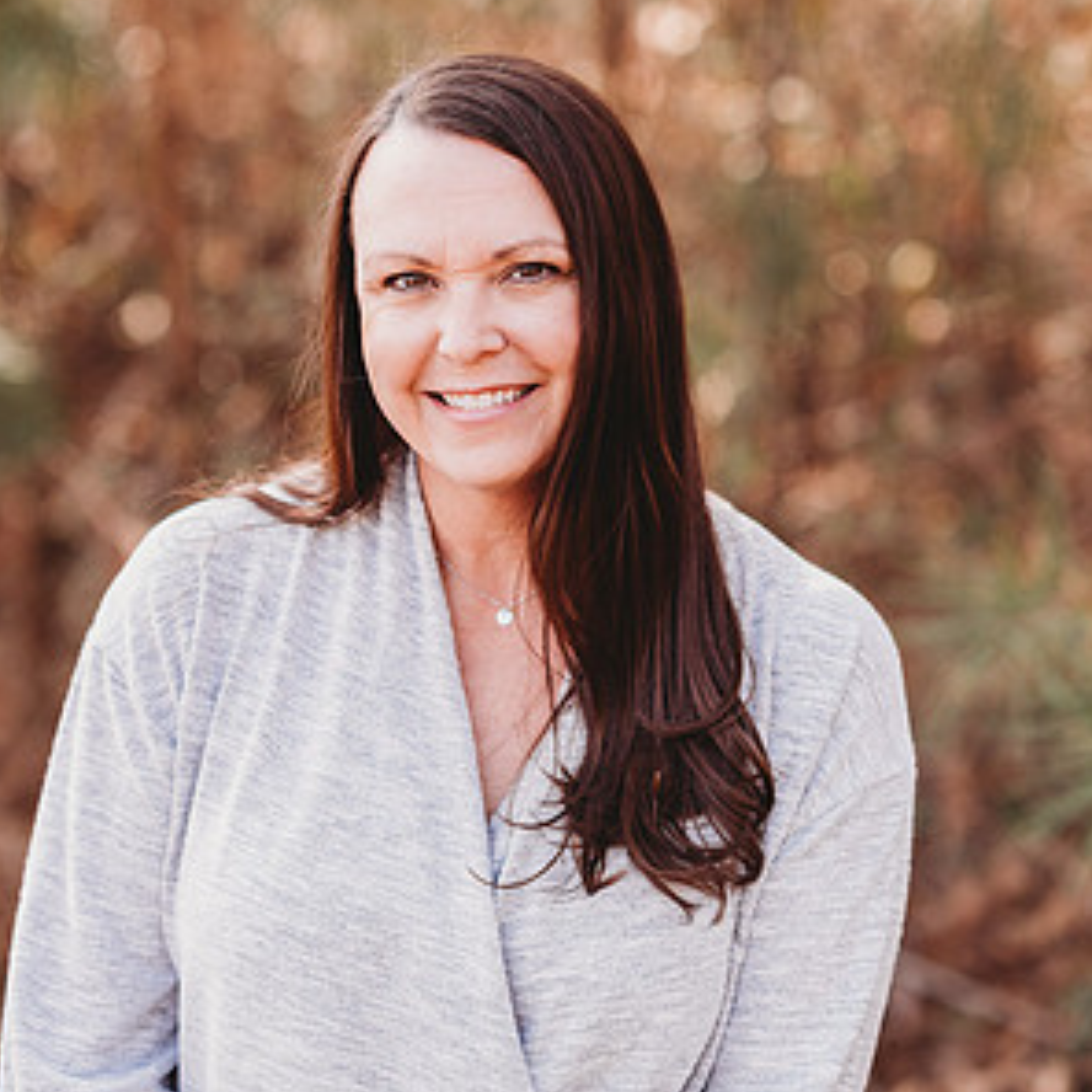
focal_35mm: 110
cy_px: 417
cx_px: 546
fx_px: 3926
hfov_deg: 15.8
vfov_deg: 15.8
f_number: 2.2
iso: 100
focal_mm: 85
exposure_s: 1/320
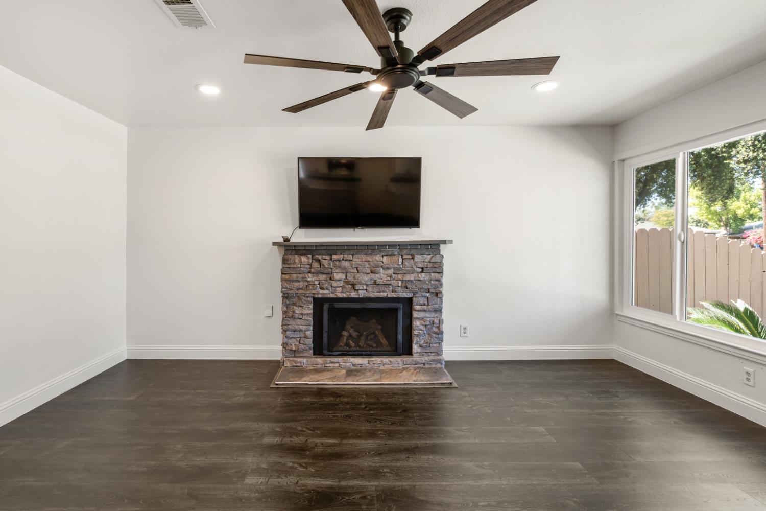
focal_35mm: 16
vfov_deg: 72.1
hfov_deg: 95.0
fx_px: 351
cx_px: 383
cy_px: 256
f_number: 6.3
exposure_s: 1/15
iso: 200
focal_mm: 11
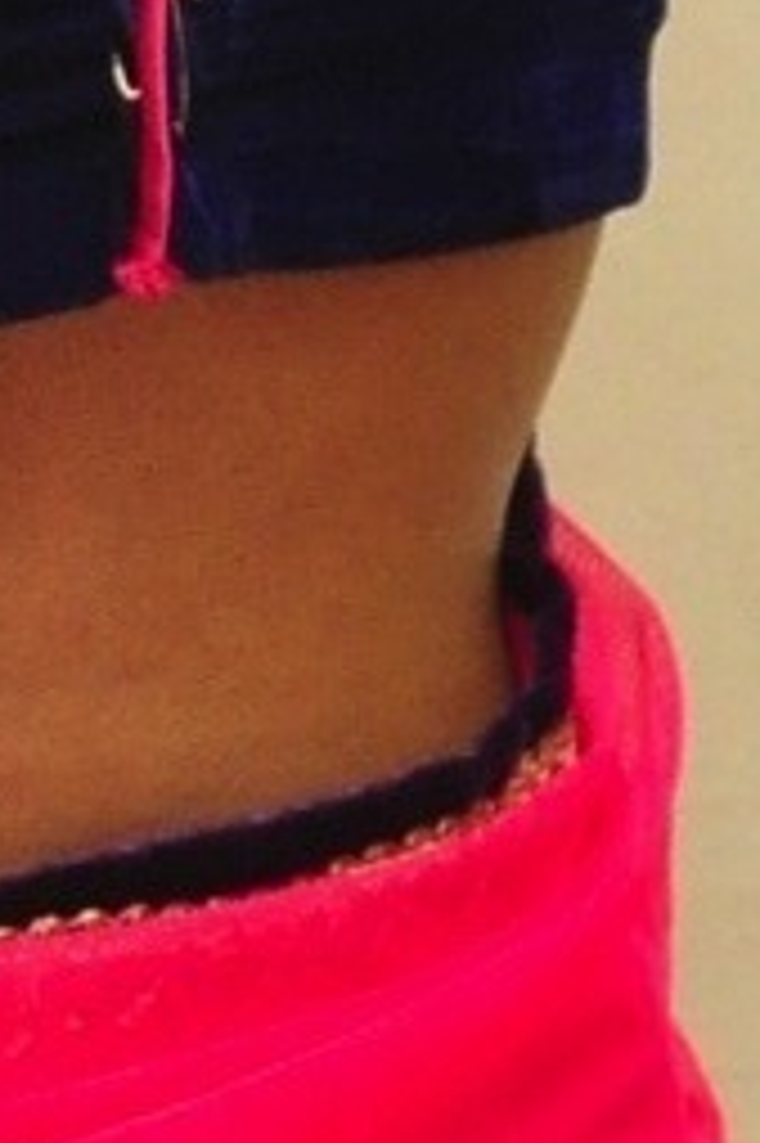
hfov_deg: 2.6
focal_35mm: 533
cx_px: -558
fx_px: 16900
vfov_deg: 3.9
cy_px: -272
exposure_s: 1/125
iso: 1600
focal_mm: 50
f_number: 7.1
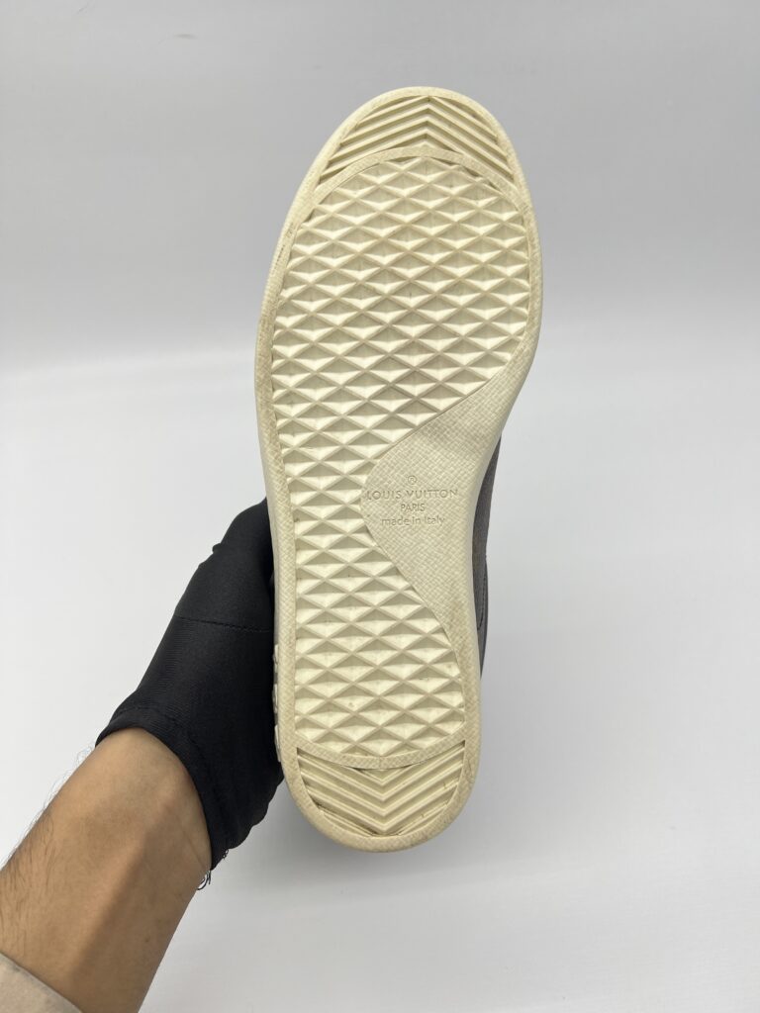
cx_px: 380
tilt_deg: -44.7
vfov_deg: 67.3
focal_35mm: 26
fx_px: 761
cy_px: 506
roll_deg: +1.8
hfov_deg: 53.1
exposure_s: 1/162
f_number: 1.5
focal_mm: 5.7
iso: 40
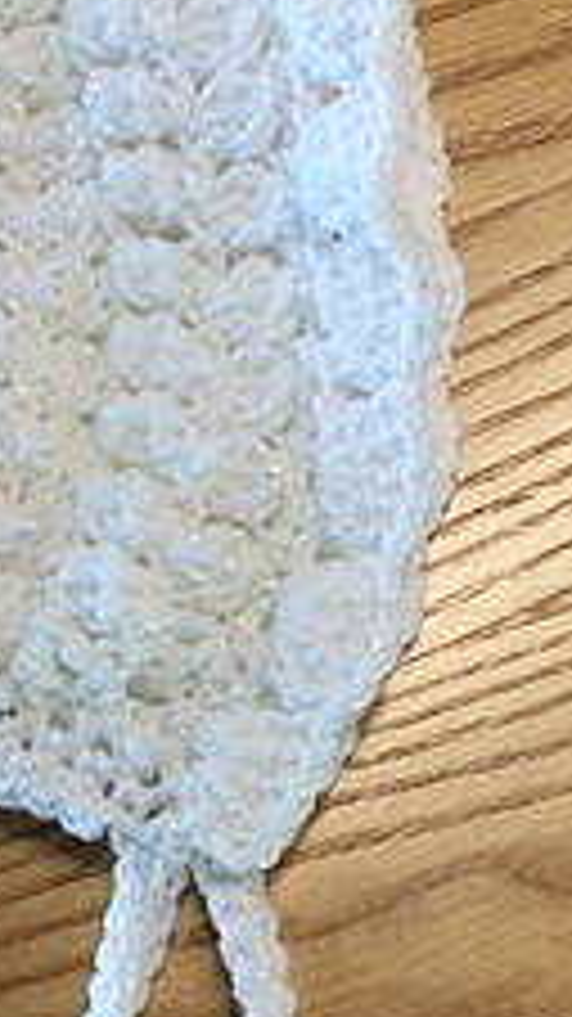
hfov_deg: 17.0
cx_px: 88
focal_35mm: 70
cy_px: 657
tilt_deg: -77.3
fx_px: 1889
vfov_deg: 30.0
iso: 40
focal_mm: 4.15
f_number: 2.2
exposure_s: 1/50
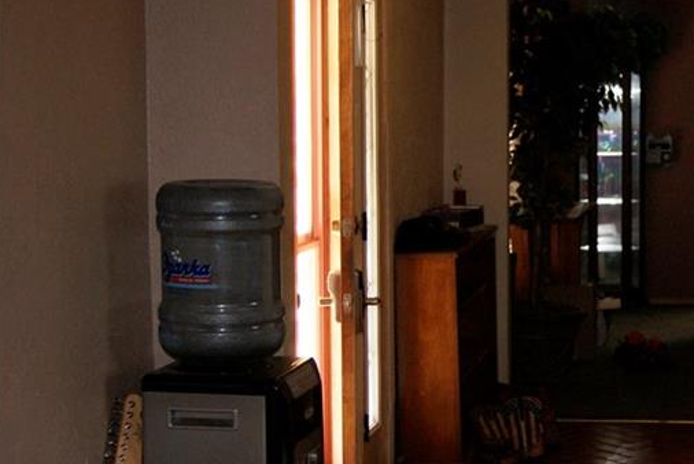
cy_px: 275
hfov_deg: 23.0
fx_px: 1639
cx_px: 693
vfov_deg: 16.1
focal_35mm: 85
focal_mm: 28
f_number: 4.5
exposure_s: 1/60
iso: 400
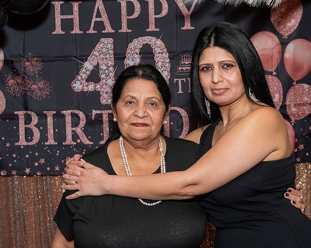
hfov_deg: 23.9
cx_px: 146
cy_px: 133
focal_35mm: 80
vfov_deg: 19.2
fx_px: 736
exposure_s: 1/250
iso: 500
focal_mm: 44
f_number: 9
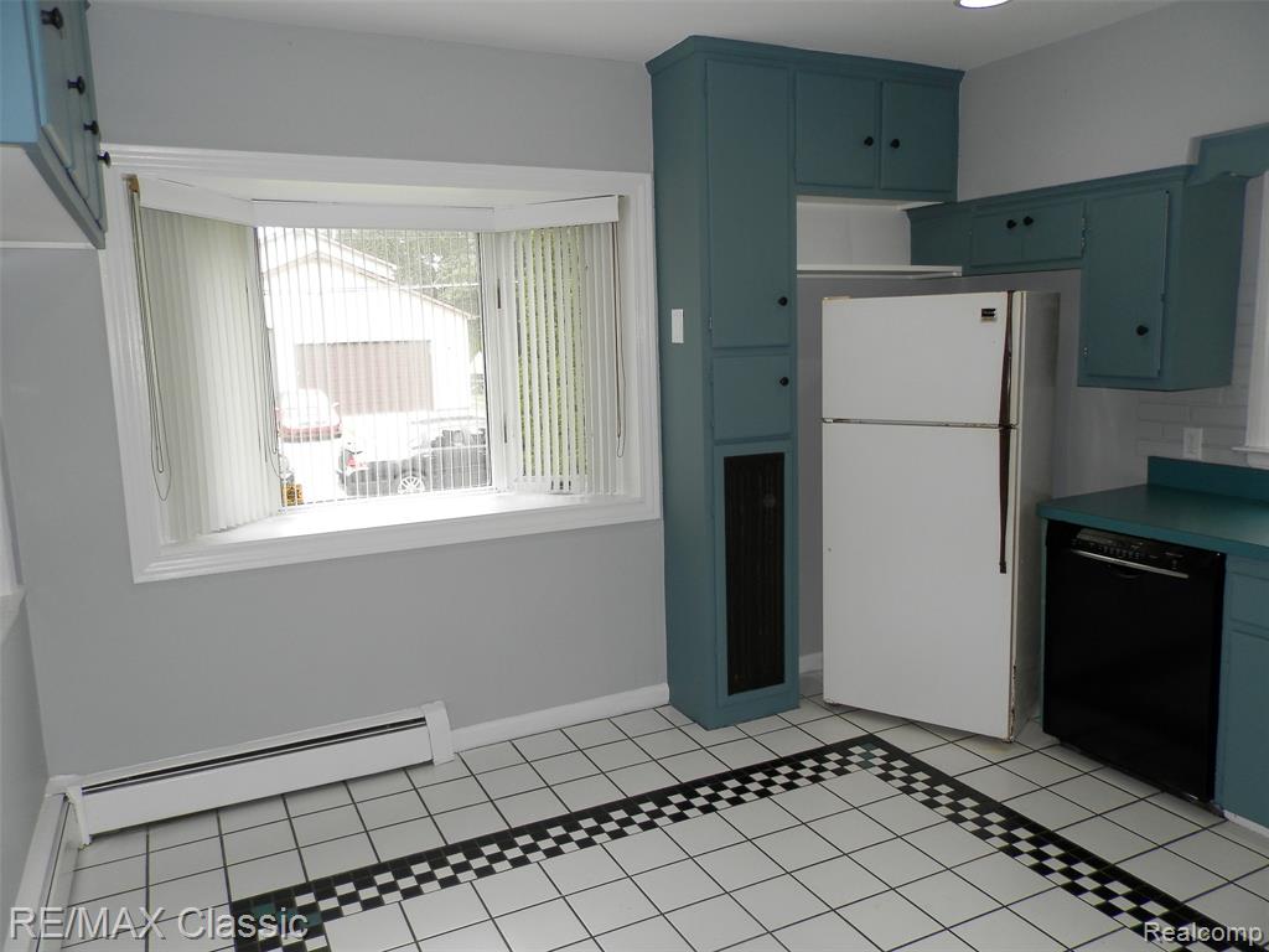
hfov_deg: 69.4
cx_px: 634
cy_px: 476
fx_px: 916
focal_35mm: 25
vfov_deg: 54.9
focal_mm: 4.5
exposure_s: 1/80
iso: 80
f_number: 3.1
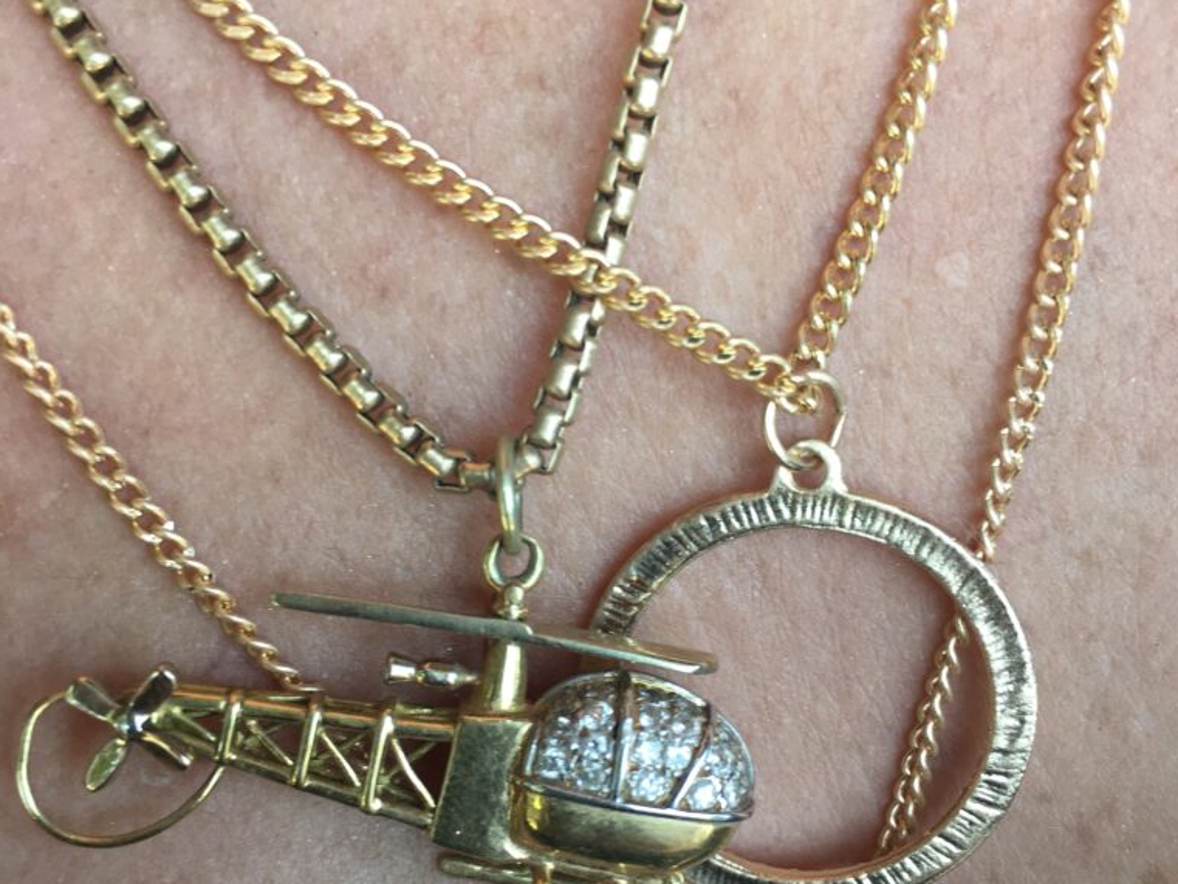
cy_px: 537
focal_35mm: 39
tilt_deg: -37.2
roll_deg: -0.4
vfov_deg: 36.7
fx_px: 1327
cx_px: 590
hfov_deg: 47.9
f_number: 2.2
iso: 32
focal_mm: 4.15
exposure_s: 1/100
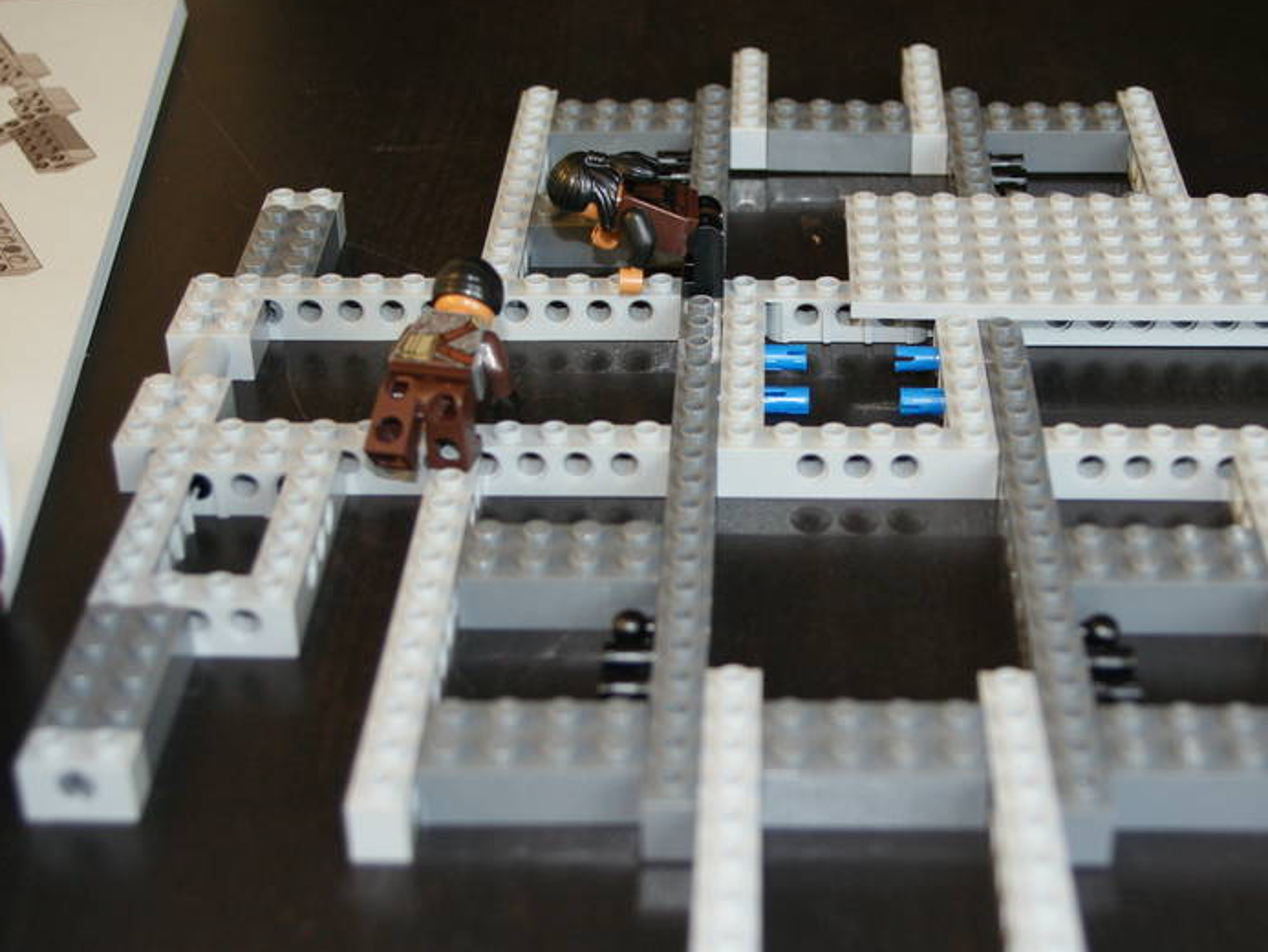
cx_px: 717
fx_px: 2404
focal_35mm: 66
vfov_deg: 22.4
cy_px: 441
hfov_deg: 29.5
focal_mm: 35
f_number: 5.6
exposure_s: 1/60
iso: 400
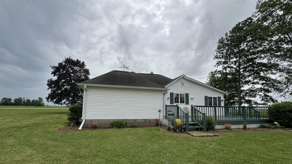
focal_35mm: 16
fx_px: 124
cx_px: 139
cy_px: 96
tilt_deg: +5.8
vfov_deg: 66.6
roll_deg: -1.6
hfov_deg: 99.3
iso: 50
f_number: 2.2
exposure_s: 1/3247
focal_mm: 2.22
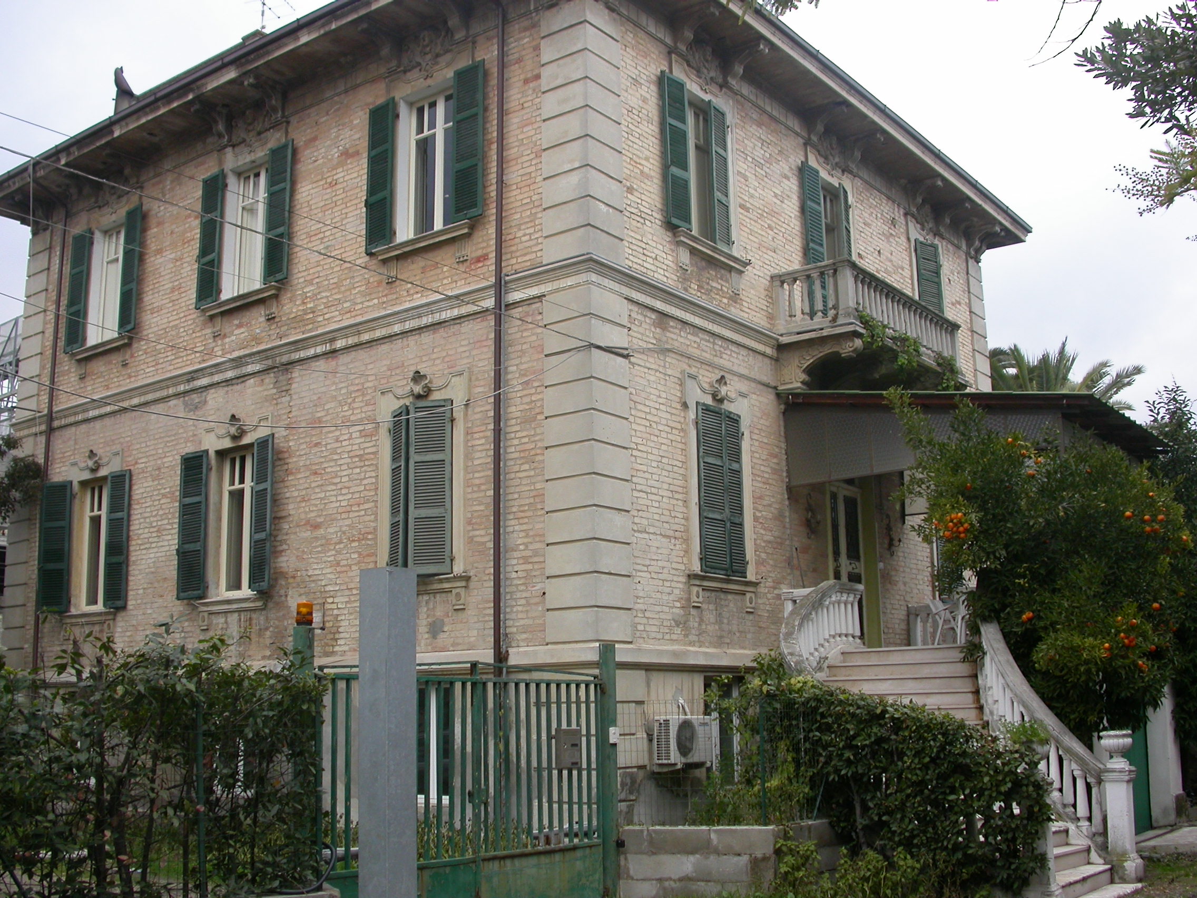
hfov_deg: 49.0
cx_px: 598
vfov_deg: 37.7
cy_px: 449
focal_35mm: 38
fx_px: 1314
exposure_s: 1/124
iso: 100
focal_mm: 7.85
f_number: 3.7
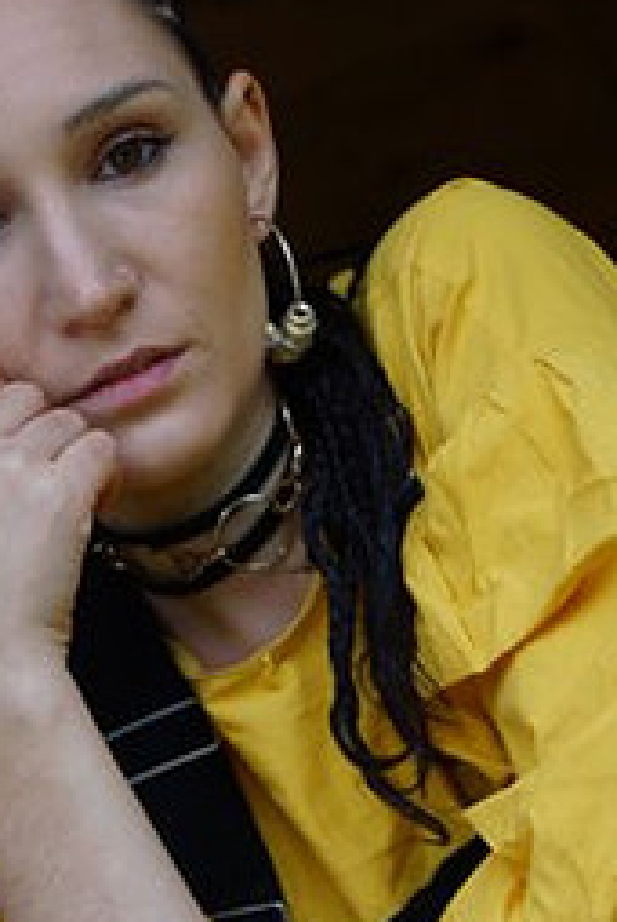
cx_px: 207
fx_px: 3740
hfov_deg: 9.4
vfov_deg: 14.1
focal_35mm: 146
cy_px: 457
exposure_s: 1/80
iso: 100
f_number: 6.3
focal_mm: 55
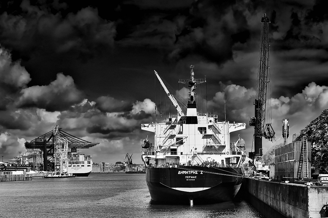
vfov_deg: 19.4
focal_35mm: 70
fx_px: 637
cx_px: 164
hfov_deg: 28.9
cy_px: 109
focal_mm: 70
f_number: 8
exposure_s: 1/1250
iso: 200
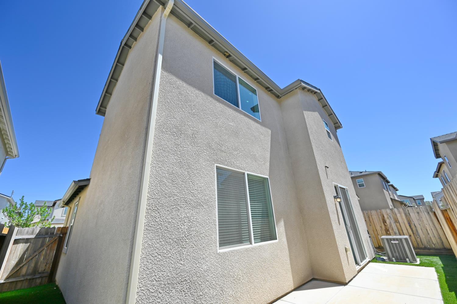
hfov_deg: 104.3
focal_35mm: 14
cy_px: 152
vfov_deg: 81.1
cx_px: 228
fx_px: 178
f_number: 7.1
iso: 100
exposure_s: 1/400
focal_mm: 14
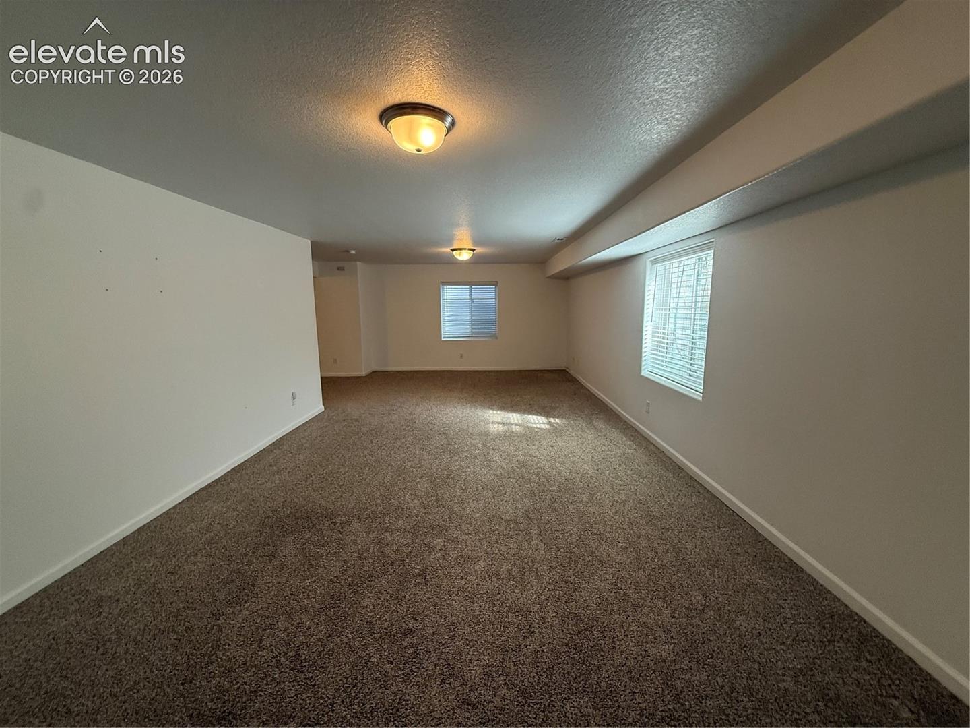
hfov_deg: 102.1
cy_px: 364
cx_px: 485
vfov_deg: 85.7
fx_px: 392
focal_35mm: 14
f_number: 2.2
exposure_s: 1/120
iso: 160
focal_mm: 2.22
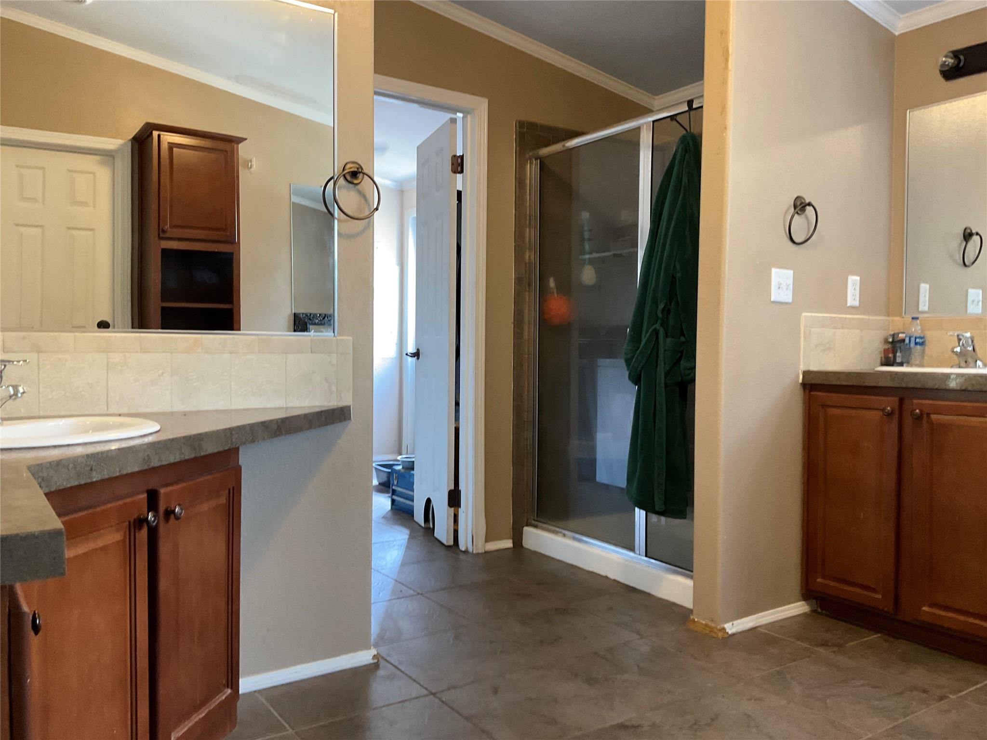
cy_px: 370
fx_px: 827
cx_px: 494
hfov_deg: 61.7
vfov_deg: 48.2
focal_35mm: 29
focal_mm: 3
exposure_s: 1/40
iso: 200
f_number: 1.8
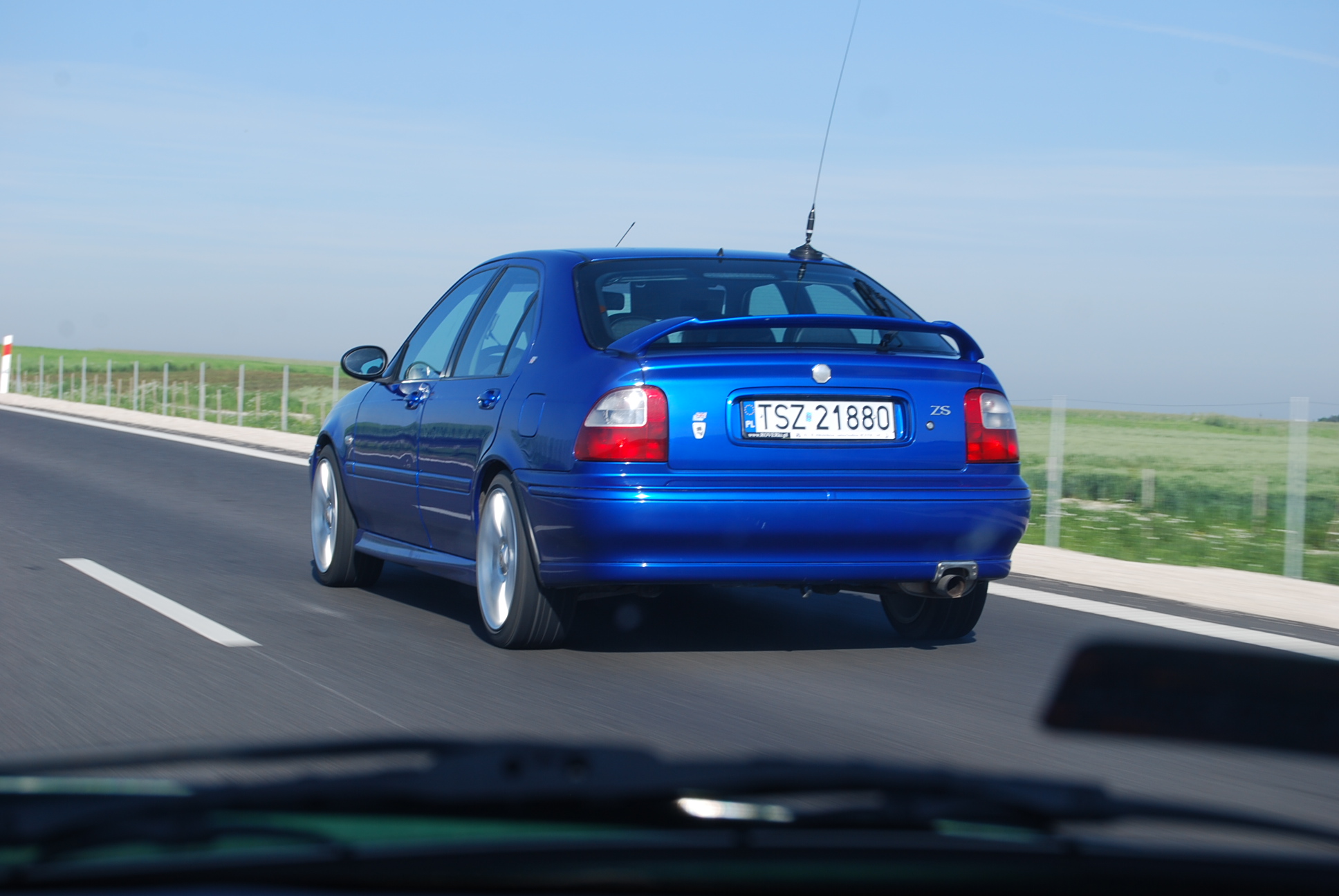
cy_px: 448
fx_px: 3072
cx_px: 670
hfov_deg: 24.6
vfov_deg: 16.6
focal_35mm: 82
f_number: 8
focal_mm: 55
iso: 100
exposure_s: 1/125
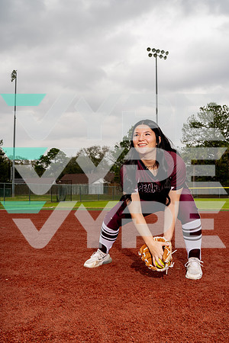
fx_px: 334
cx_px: 114
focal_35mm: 35
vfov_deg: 54.4
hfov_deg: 37.9
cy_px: 172
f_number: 7.1
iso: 100
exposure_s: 1/250
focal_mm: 35
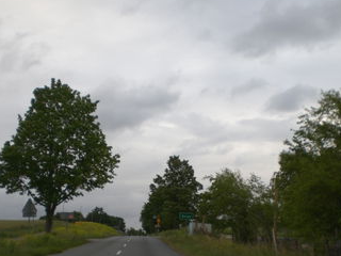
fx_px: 562
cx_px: 201
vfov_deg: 25.4
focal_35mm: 57
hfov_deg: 33.7
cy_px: 185
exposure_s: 1/160
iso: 50
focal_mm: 6.3
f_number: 3.1
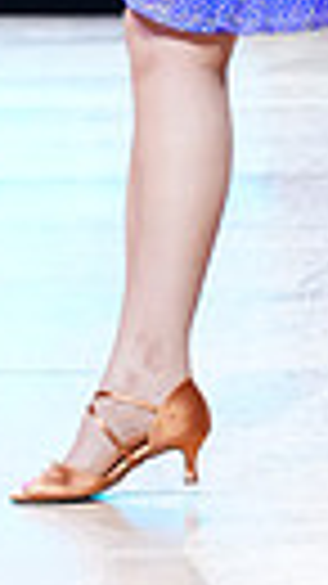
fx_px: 4923
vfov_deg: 6.7
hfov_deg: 3.8
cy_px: -238
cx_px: 514
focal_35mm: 318
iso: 2000
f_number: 4
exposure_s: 1/250
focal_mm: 68
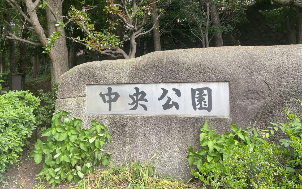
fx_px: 255
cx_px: 156
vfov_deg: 40.1
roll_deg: +1.8
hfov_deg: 61.2
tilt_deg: +1.2
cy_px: 62
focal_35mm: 31
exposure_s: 1/121
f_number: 1.6
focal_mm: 4.2
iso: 64
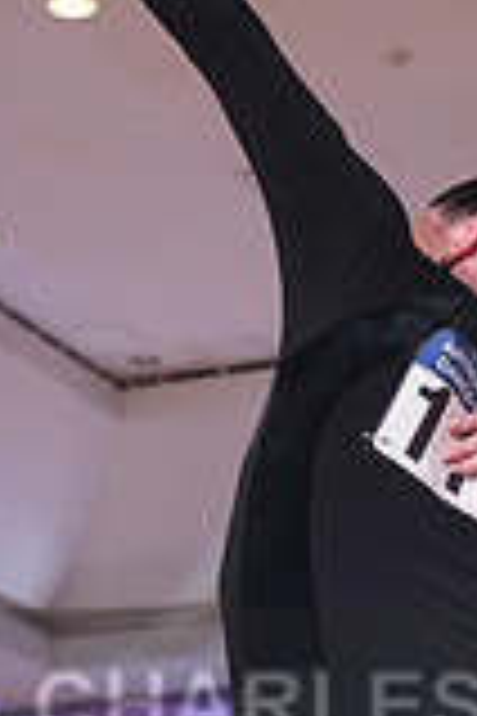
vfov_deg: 13.4
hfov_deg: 9.1
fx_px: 2981
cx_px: 313
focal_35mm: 150
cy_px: 761
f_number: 4
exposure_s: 1/500
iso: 2500
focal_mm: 41
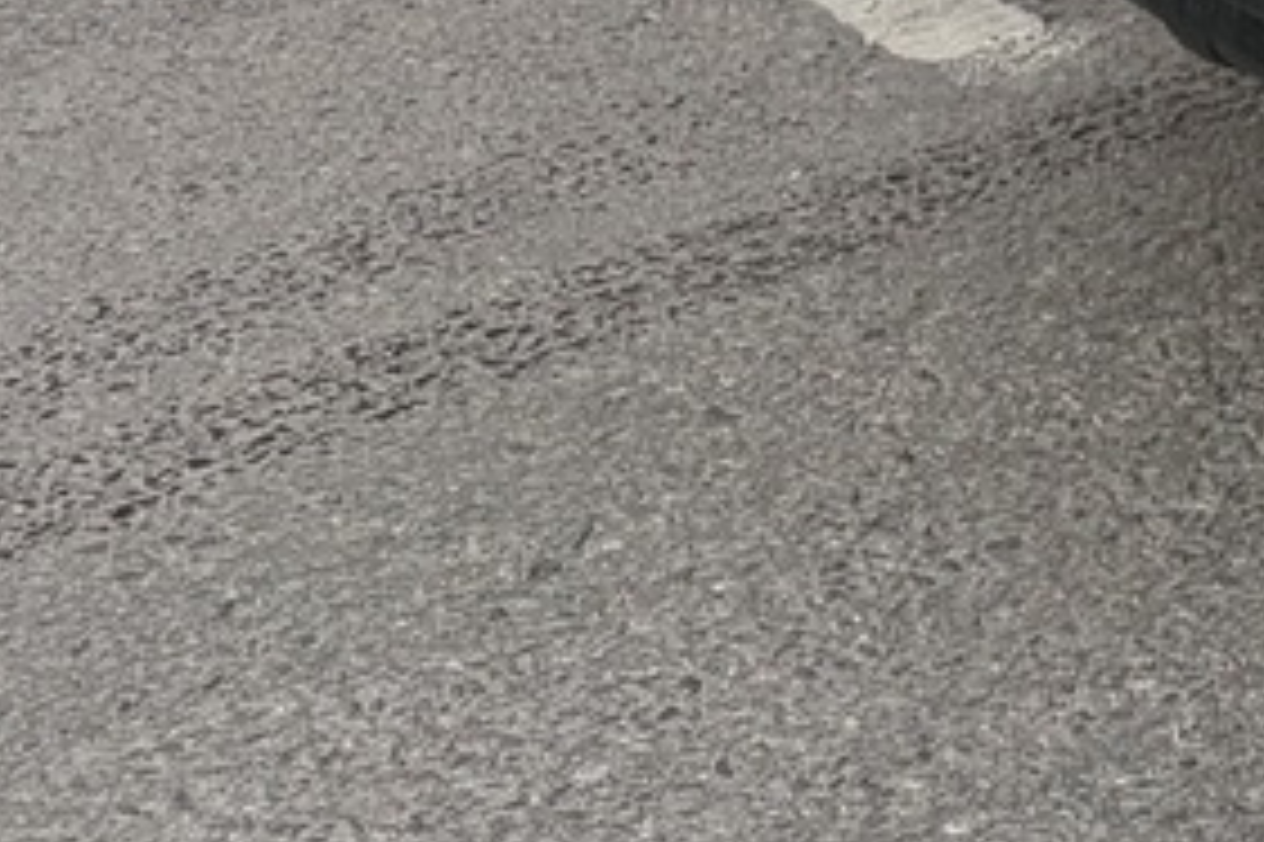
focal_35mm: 128
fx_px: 4491
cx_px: 2924
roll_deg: +1.8
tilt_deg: -8.2
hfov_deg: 12.8
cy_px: -1157
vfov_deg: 9.5
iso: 80
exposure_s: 1/4167
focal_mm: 6.76
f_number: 1.78
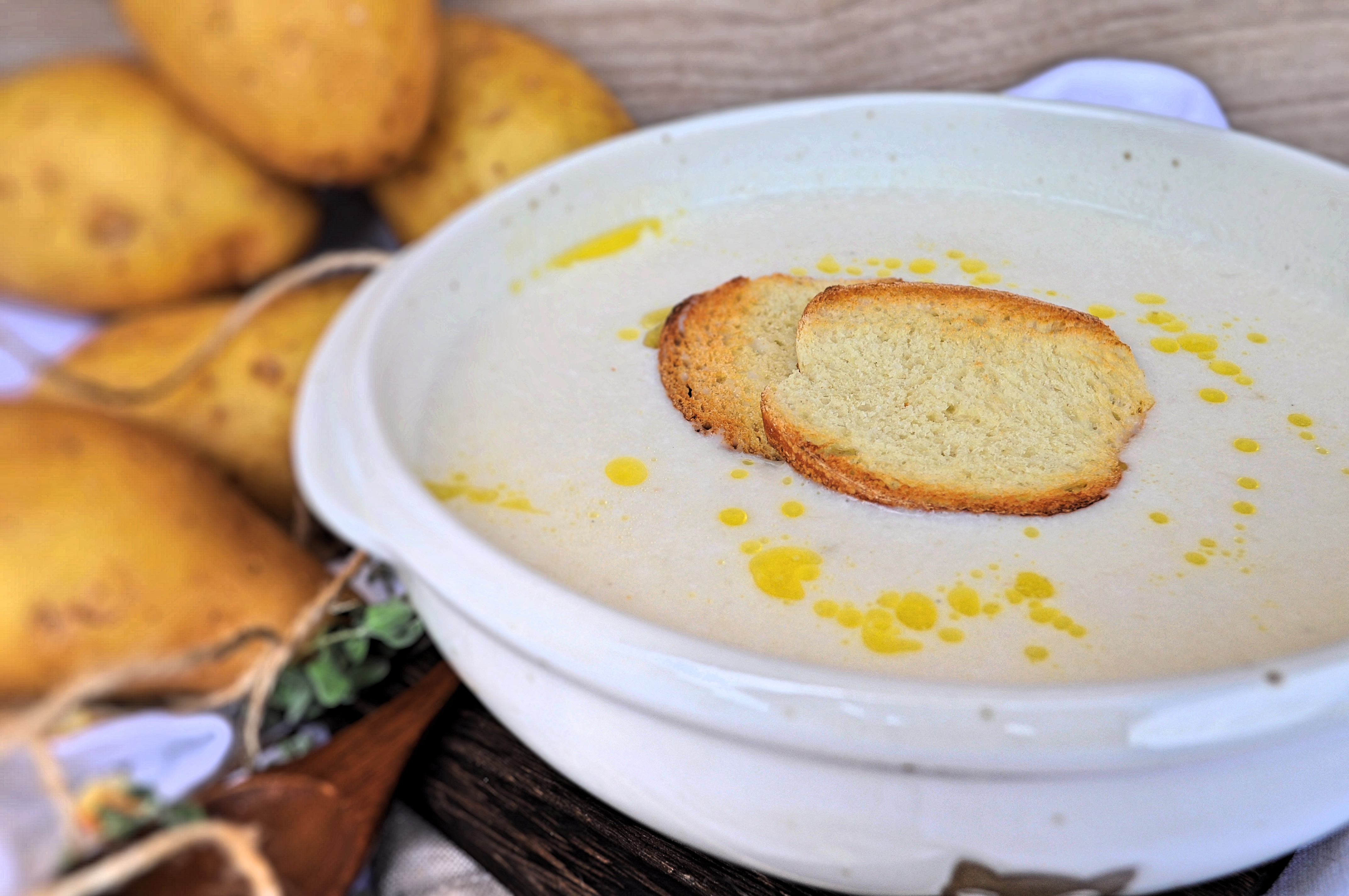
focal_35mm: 39
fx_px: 1460
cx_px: 674
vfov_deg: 34.1
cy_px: 448
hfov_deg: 49.6
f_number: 6.3
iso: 200
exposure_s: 1/160
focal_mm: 26
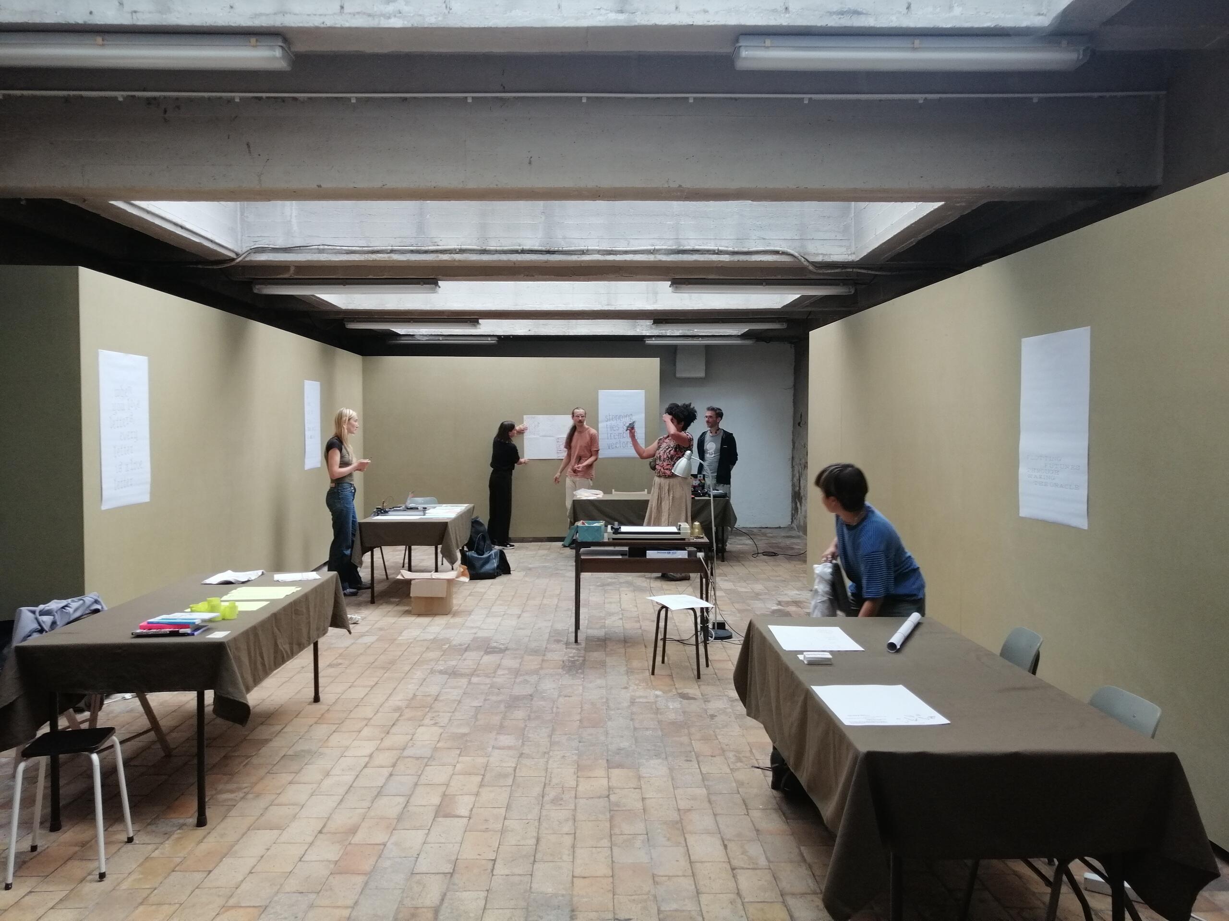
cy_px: 460
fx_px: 959
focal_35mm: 27
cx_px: 614
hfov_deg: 65.3
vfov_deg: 51.4
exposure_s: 1/50
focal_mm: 3.95
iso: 80
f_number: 1.8
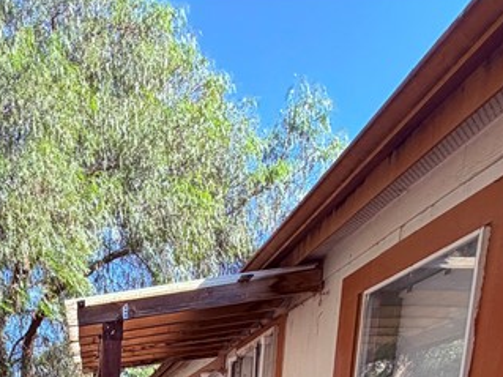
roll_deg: +1.0
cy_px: 588
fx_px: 654
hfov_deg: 35.0
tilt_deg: -12.6
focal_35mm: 45
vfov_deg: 24.1
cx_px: -73
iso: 50
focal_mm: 2.22
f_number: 2.2
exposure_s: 1/306
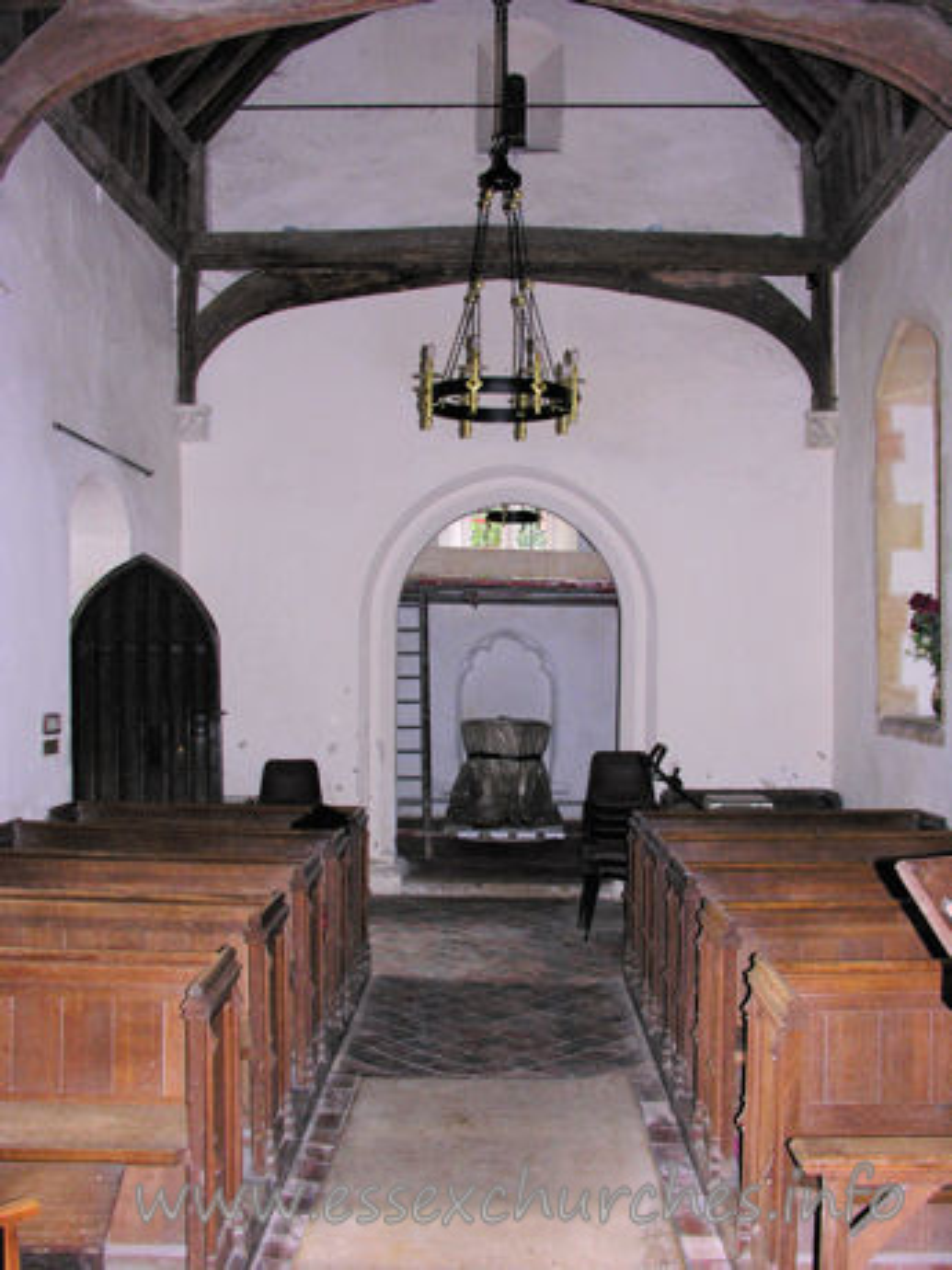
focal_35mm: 35
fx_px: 1283
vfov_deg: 52.6
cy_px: 635
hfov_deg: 40.7
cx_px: 476
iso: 152
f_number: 2.8
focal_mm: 8.9
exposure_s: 1/60.1
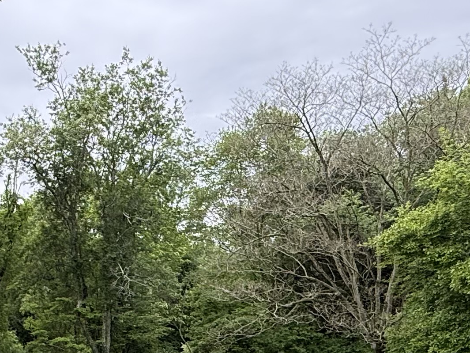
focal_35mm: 53
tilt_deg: -0.8
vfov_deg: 25.7
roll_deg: -0.8
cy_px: 377
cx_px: 124
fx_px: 720
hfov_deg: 35.4
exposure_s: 1/99
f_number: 2.2
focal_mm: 2.22
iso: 80
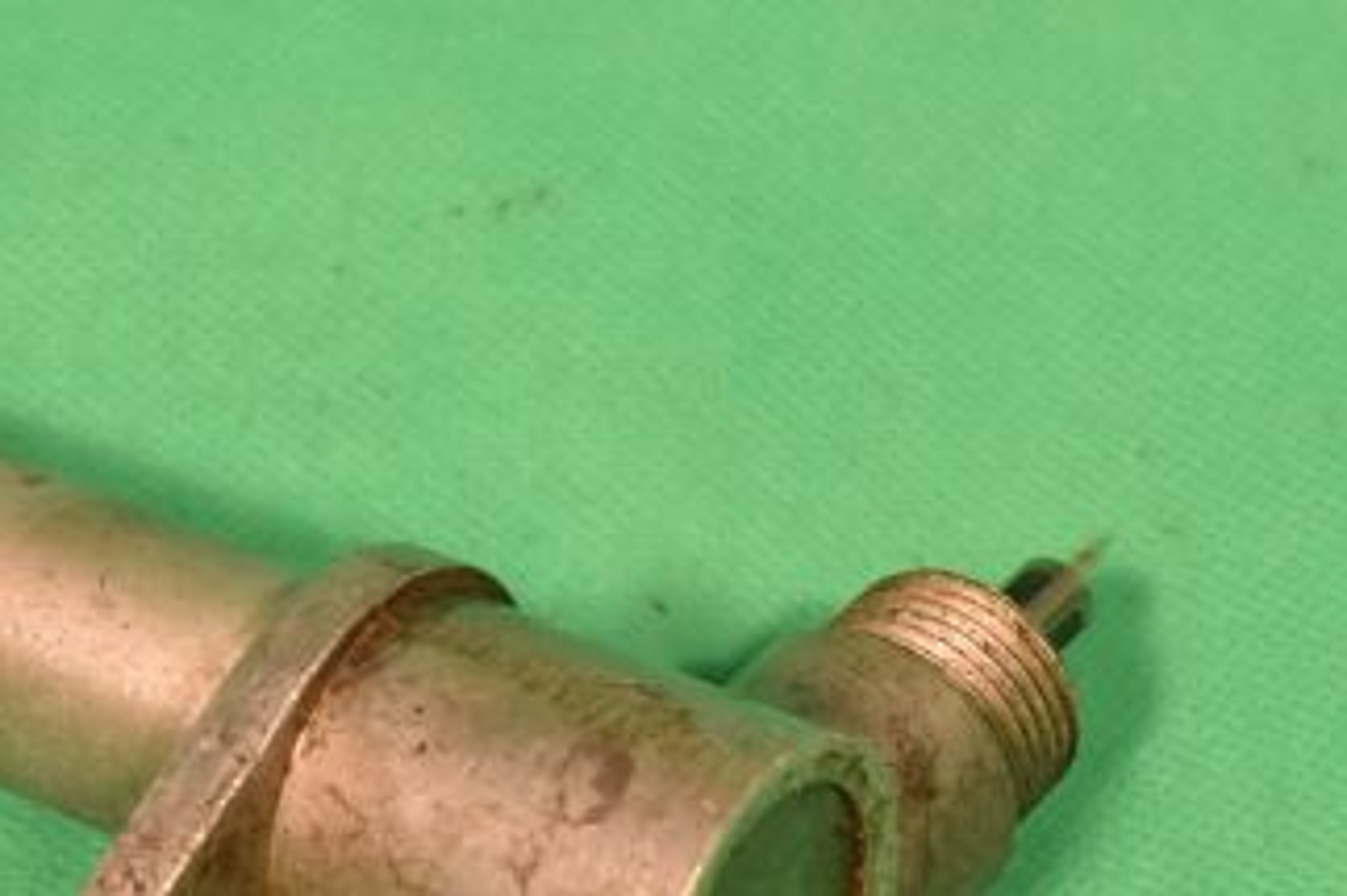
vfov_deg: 9.4
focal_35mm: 145
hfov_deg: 14.1
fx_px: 5422
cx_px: 379
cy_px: 667
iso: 1100
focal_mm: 52
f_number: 16
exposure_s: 1/80
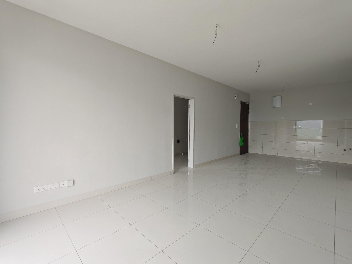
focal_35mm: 16
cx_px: 176
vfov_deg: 78.1
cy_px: 132
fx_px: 163
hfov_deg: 94.5
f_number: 2.2
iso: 50
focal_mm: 1.96
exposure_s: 1/130
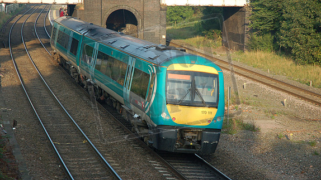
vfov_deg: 10.9
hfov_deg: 19.3
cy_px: 80
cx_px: 161
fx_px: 945
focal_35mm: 111
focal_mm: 70
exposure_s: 1/500
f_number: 4.5
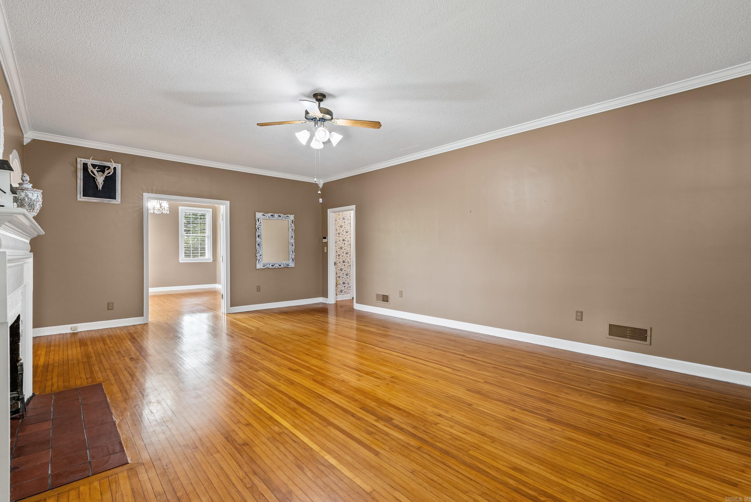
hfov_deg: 96.7
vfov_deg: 73.8
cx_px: 376
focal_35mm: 16
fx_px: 334
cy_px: 251
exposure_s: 1/1.67
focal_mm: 16
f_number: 9
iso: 800
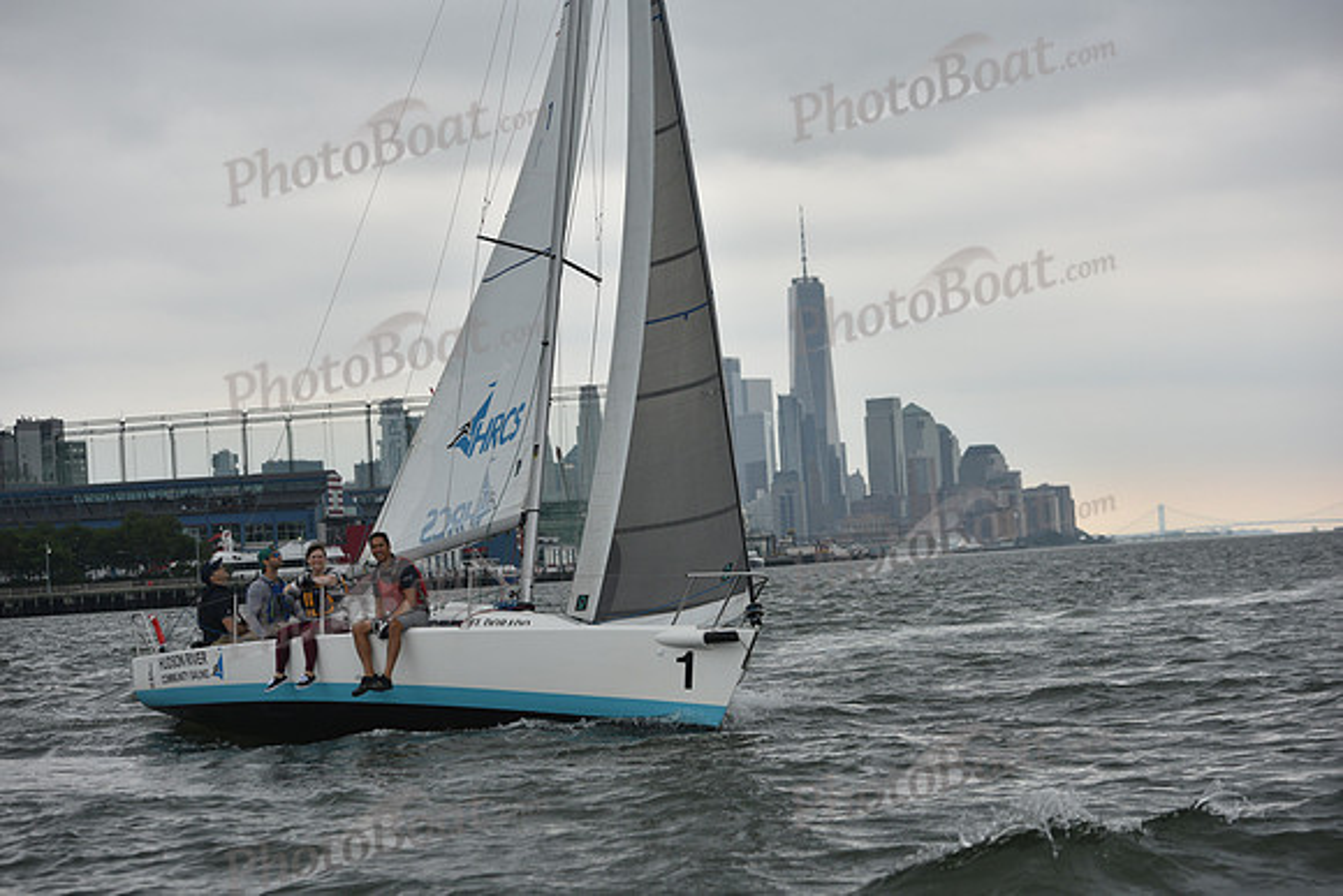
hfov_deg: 26.0
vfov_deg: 17.5
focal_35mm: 78
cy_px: 448
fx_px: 2910
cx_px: 672
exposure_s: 1/1250
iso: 320
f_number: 4.5
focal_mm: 78
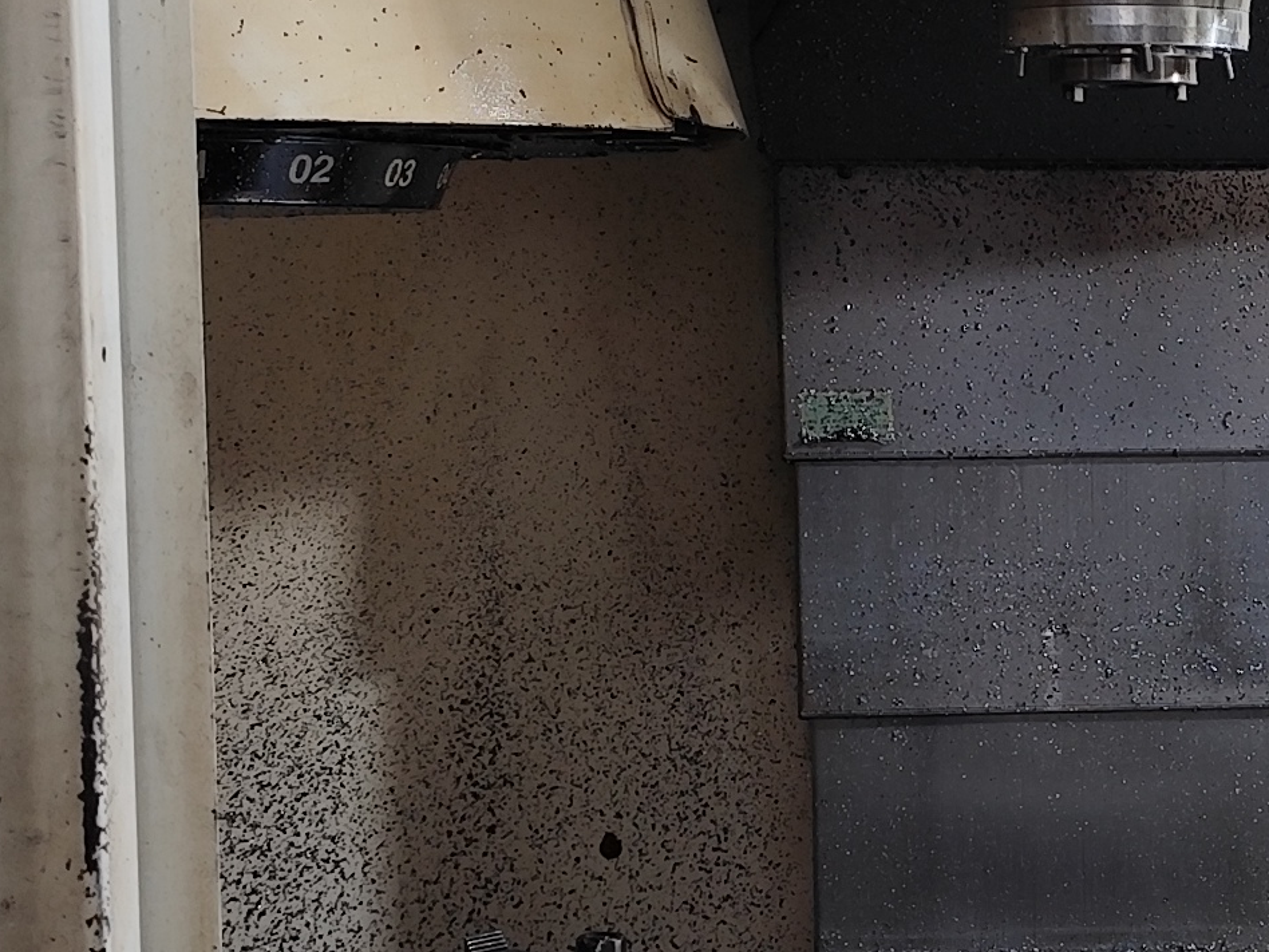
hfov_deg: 18.8
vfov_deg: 14.9
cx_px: 1495
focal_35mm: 99
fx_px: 3629
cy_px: 548
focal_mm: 6.14
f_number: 1.65
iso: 100
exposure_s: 1/100
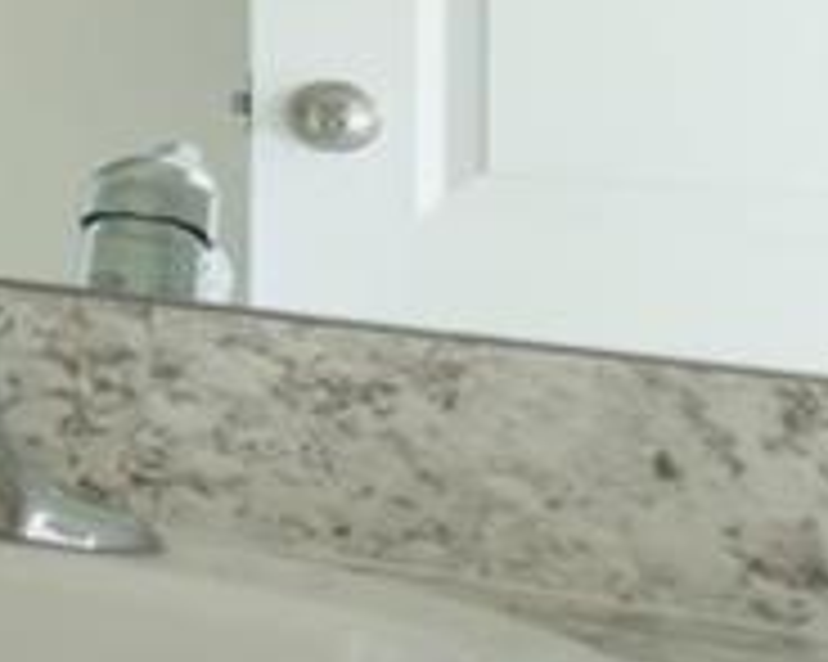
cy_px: -32
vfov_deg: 13.3
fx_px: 2792
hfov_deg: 8.7
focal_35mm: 114
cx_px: -2313
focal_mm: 14
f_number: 2.8
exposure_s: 1/30
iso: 640
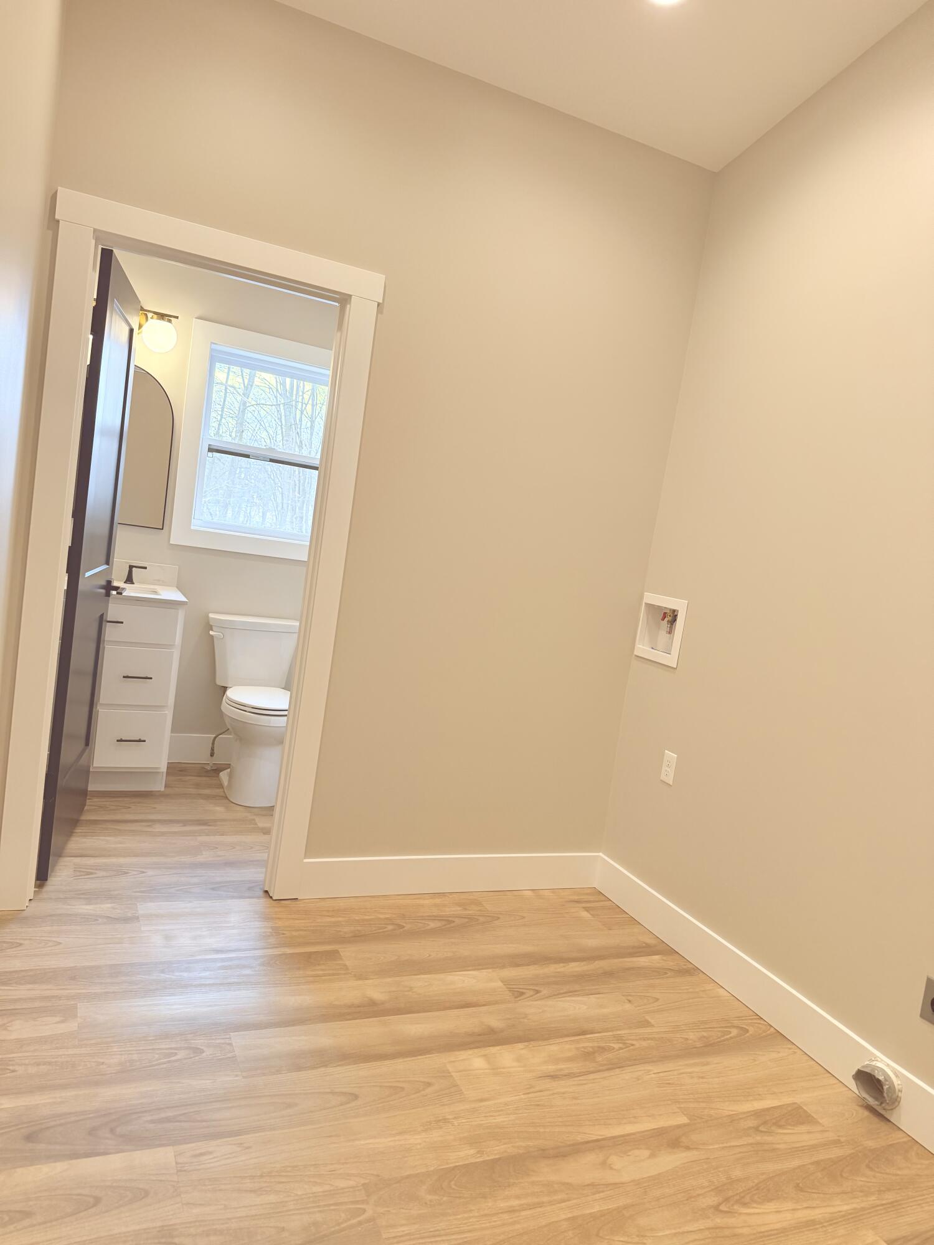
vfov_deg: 71.6
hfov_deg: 56.8
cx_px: 467
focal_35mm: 24
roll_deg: -8.6
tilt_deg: -4.6
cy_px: 622
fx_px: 863
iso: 200
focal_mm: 6.76
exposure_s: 1/194
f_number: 1.78
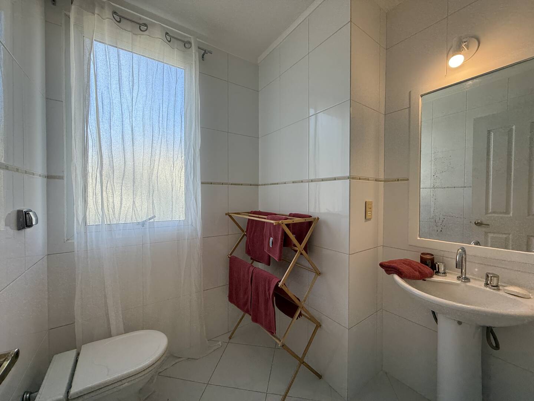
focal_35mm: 14
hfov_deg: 102.1
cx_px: 267
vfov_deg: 85.7
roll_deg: +0.2
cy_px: 200
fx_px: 216
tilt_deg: -0.6
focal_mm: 2.22
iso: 80
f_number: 2.2
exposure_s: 1/120
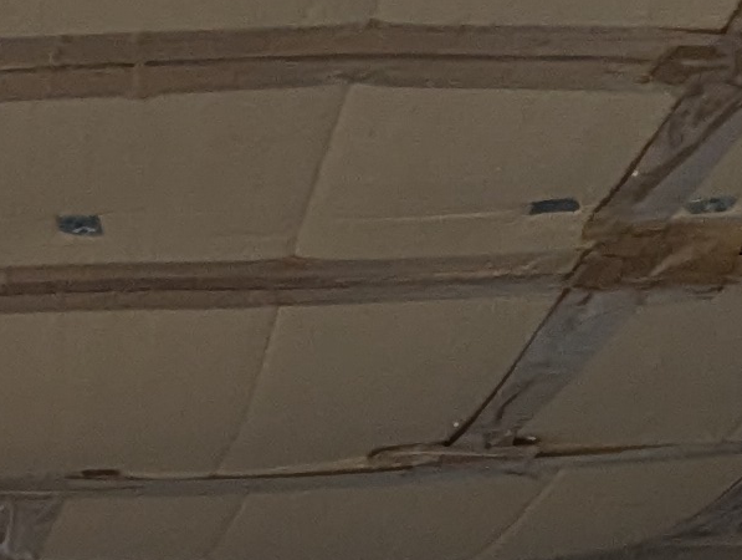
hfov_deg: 11.7
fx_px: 3522
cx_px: -204
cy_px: 1818
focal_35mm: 164
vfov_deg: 7.6
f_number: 1.85
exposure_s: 1/74.1
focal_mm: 6.81
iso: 682
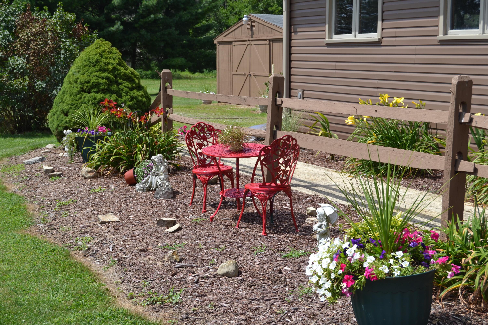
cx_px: 244
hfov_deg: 35.1
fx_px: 773
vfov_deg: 23.8
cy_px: 162
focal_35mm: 57
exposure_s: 1/250
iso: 100
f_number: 8
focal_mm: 38
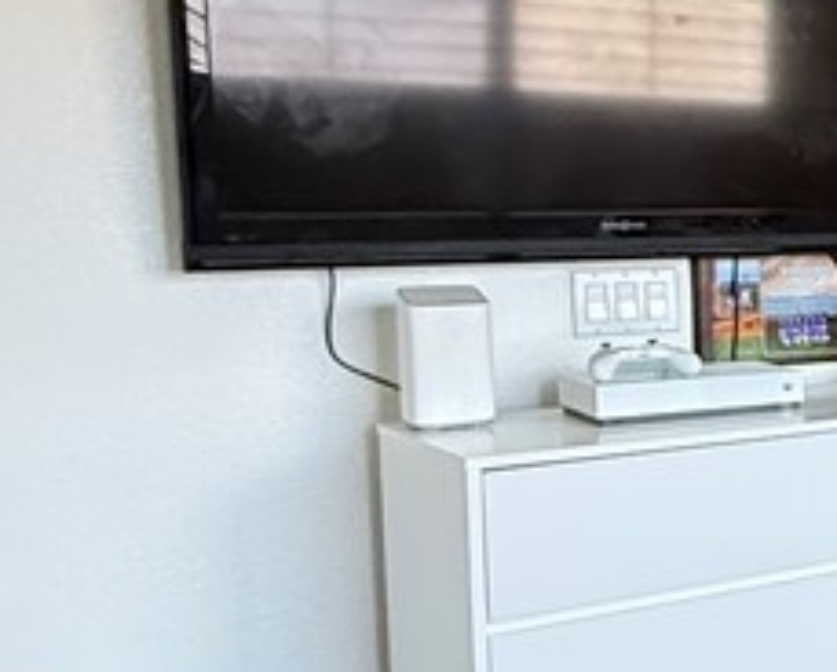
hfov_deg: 20.1
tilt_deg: -3.4
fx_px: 1514
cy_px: 303
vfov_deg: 25.0
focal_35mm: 61
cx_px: 1575
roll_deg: +0.0
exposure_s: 1/60
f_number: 2.2
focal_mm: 2.22
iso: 640
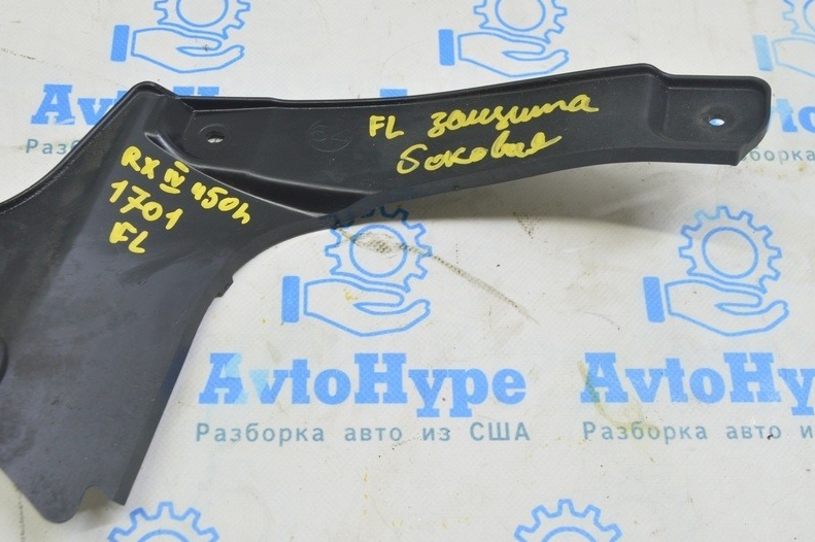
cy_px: 255
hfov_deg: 43.9
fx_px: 1010
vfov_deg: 30.0
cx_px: 361
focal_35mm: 45
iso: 400
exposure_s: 1/20
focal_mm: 23
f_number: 5.6
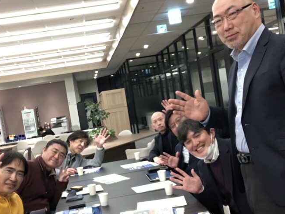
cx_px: 120
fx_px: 412
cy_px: 118
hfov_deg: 38.1
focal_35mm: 50
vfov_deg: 29.1
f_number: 2.2
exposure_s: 1/60
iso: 200
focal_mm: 2.87
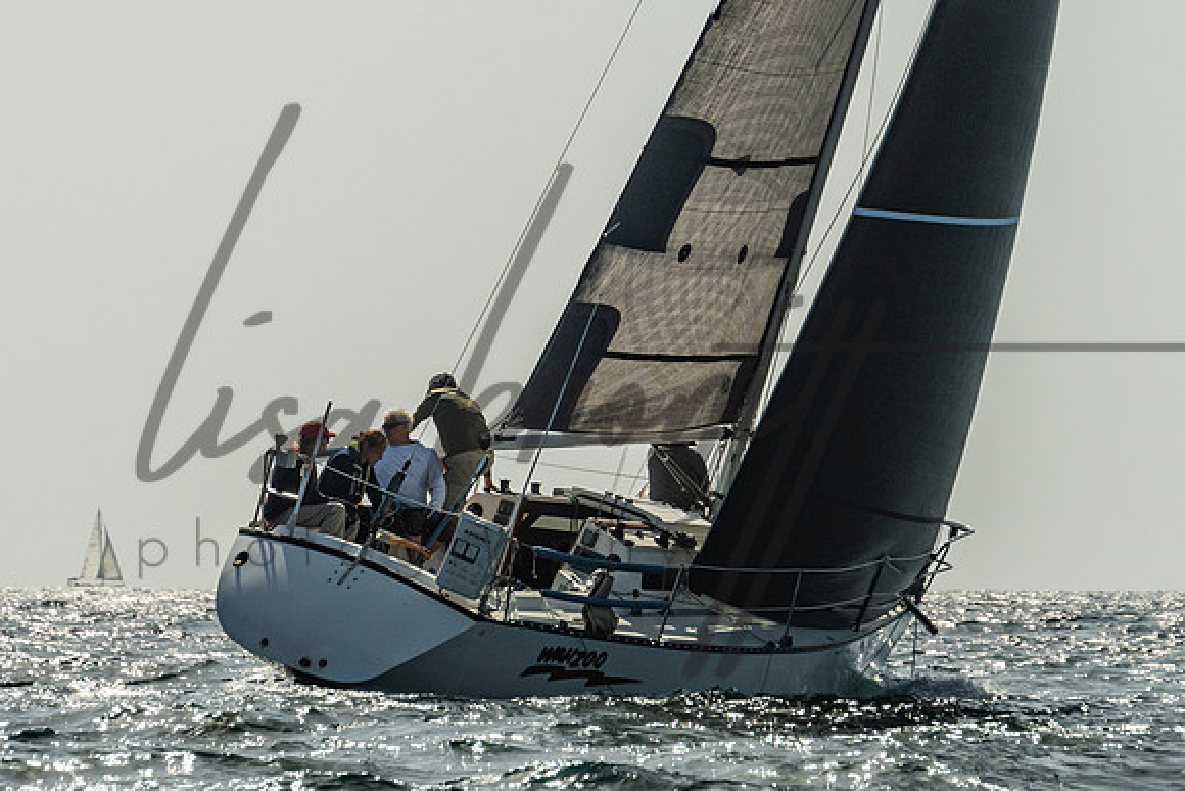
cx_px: 600
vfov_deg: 4.2
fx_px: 10828
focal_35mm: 329
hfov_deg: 6.3
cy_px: 282
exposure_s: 1/2500
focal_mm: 140
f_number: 6.3
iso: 320
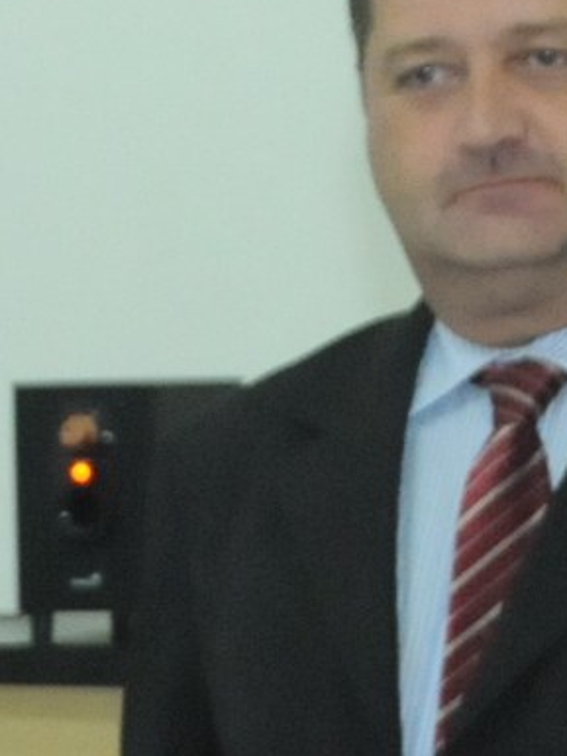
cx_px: 341
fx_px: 6308
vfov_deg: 6.8
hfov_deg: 5.1
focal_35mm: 289
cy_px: 742
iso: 3200
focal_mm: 36
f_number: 6.3
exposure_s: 1/80
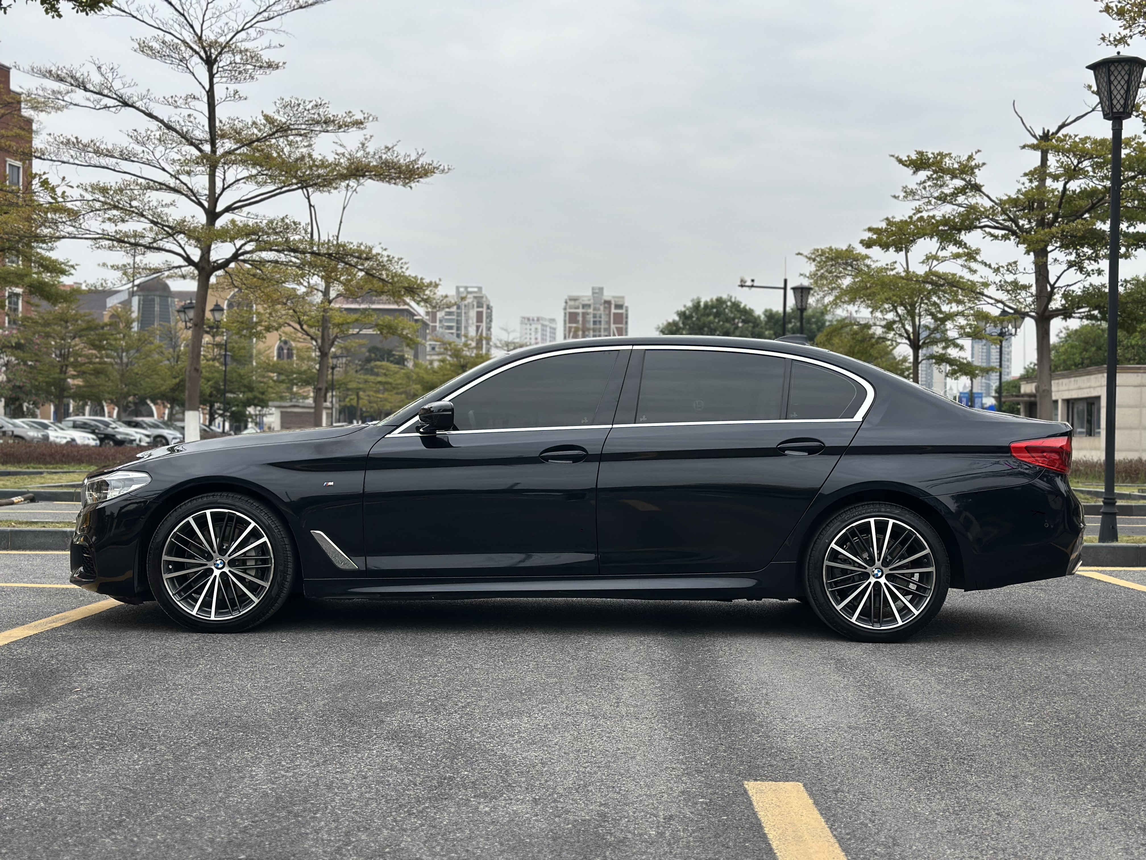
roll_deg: -0.8
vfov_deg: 30.3
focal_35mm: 48
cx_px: 573
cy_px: 430
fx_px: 1589
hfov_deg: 39.7
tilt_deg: +0.4
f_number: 1.78
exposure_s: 1/1085
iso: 80
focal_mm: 6.86
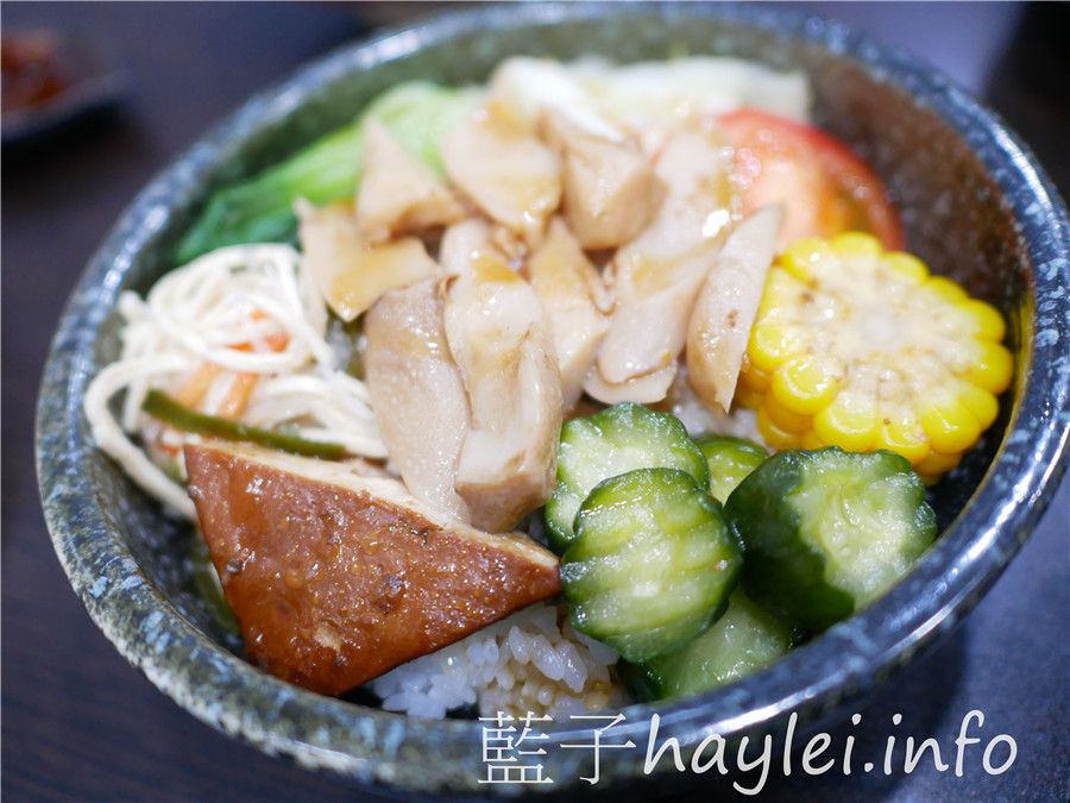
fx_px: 927
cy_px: 402
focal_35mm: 30
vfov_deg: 46.8
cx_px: 535
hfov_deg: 60.0
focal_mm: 15
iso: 800
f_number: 1.7
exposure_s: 1/60
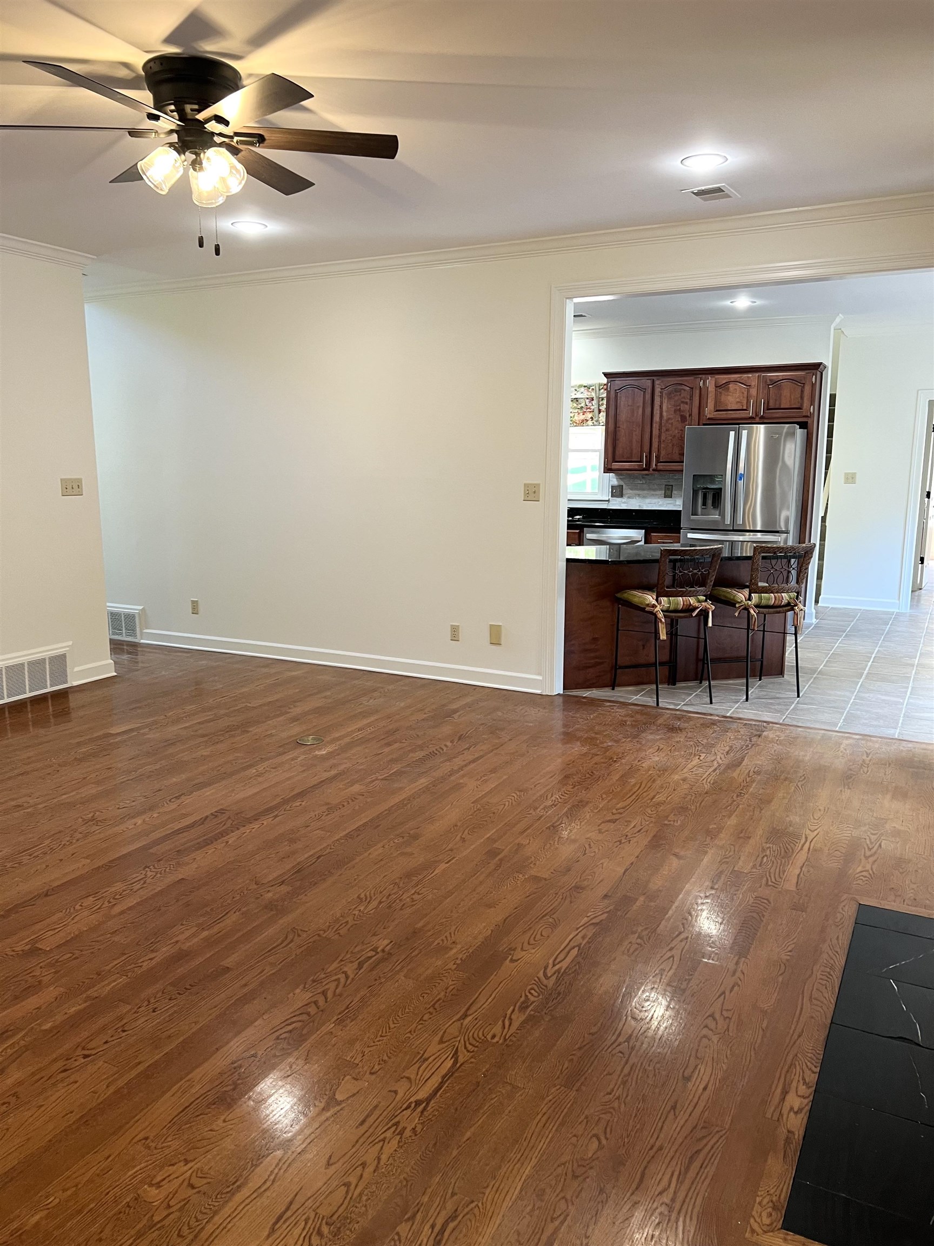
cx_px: 467
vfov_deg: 67.3
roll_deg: -0.5
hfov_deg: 53.1
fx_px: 935
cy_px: 623
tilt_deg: -10.5
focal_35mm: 26
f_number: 1.5
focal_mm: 5.7
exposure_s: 1/60
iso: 125
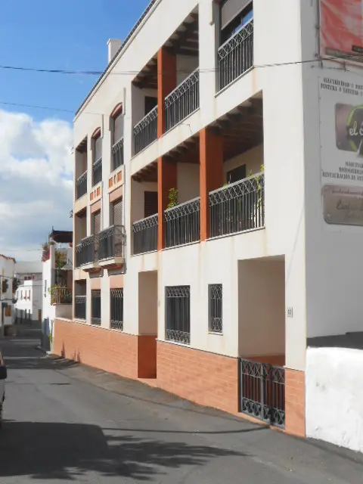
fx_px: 601
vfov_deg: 43.9
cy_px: 242
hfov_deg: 33.6
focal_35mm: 43
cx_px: 182
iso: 80
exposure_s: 1/1000
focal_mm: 7.7
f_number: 4.2
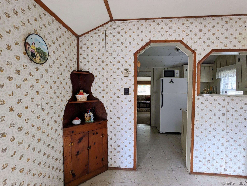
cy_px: 93
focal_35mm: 16
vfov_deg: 78.1
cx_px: 124
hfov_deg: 94.5
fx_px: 114
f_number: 2.2
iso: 183
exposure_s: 1/26.6
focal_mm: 2.22
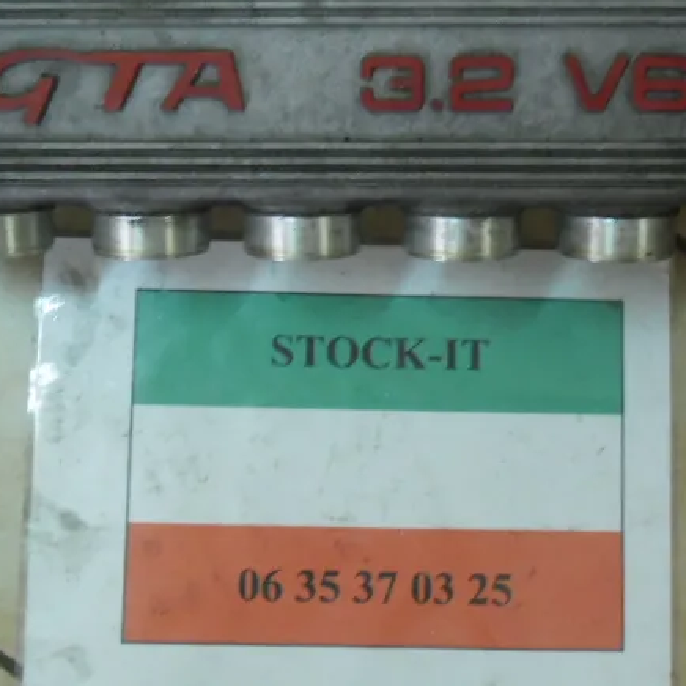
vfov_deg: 30.5
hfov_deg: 30.5
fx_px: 1256
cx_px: 385
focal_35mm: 56
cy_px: 290
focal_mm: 4.9
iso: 200
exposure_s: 1/22
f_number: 3.5
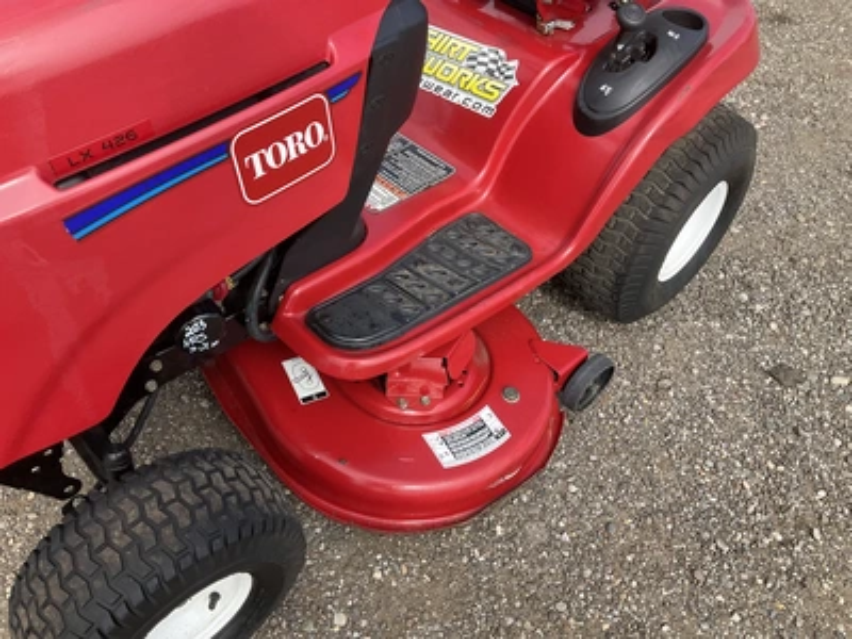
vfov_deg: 48.2
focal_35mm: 29
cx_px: 426
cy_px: 320
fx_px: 714
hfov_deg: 61.7
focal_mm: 3
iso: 25
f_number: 1.8
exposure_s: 1/691
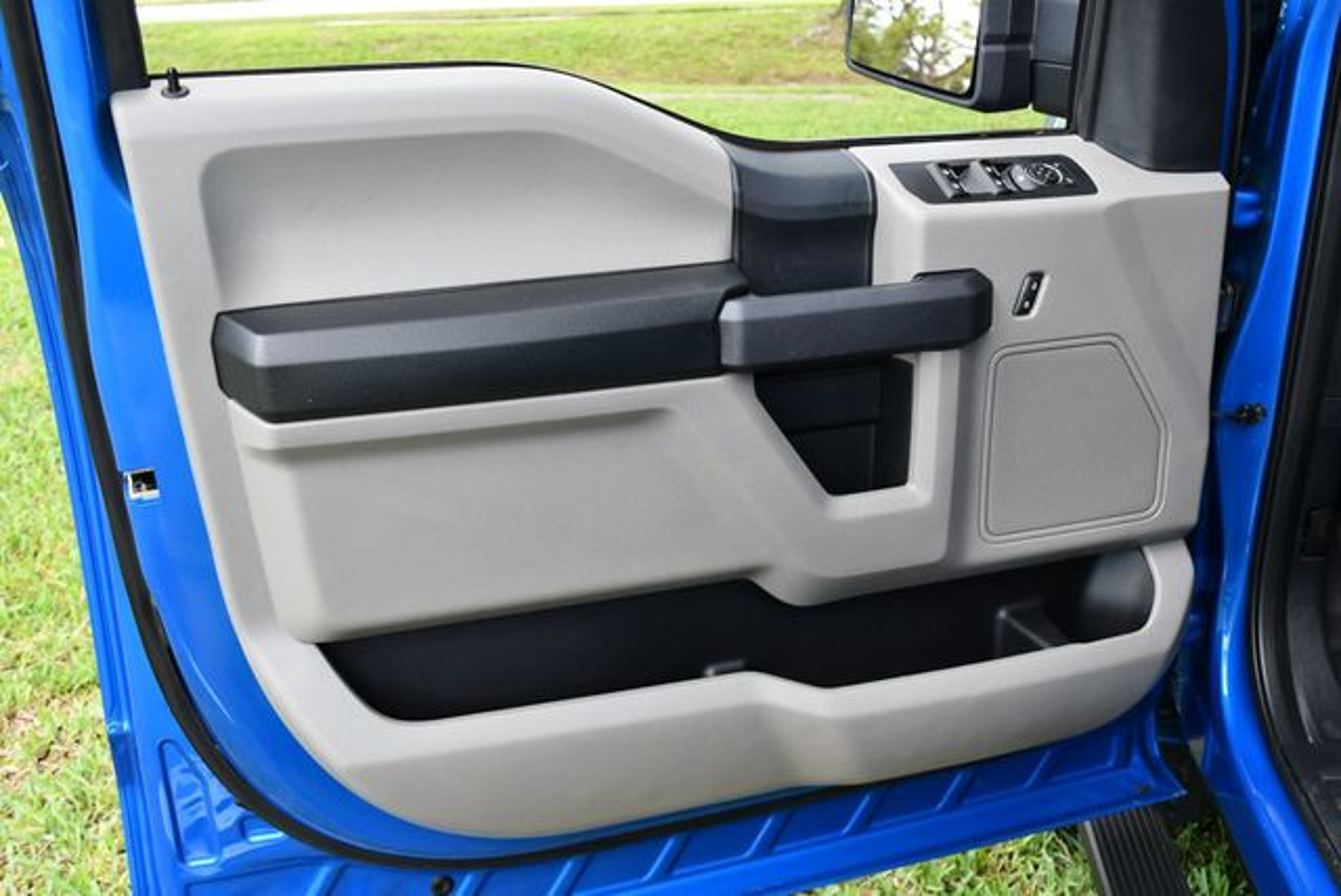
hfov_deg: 53.1
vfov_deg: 36.9
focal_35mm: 36
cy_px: 448
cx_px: 670
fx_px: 1342
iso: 400
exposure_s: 1/250
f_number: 3.5
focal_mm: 18
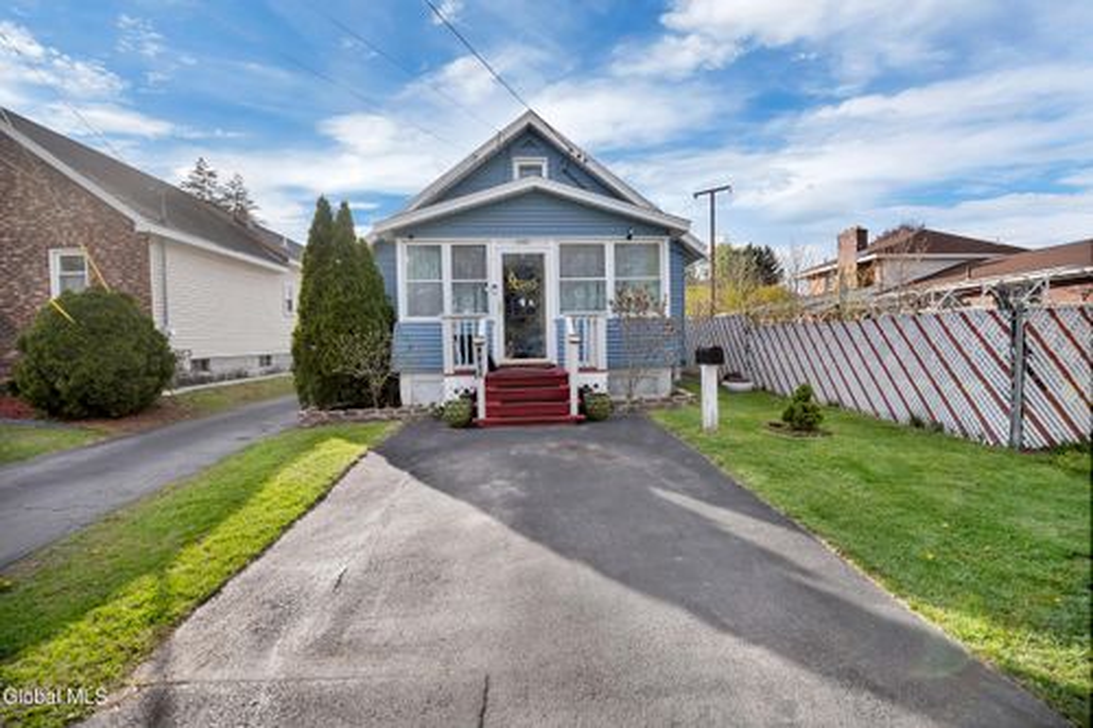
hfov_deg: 96.8
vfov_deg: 73.7
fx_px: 486
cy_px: 364
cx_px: 546
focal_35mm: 16
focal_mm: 16
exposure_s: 1/8000
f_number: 4
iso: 500
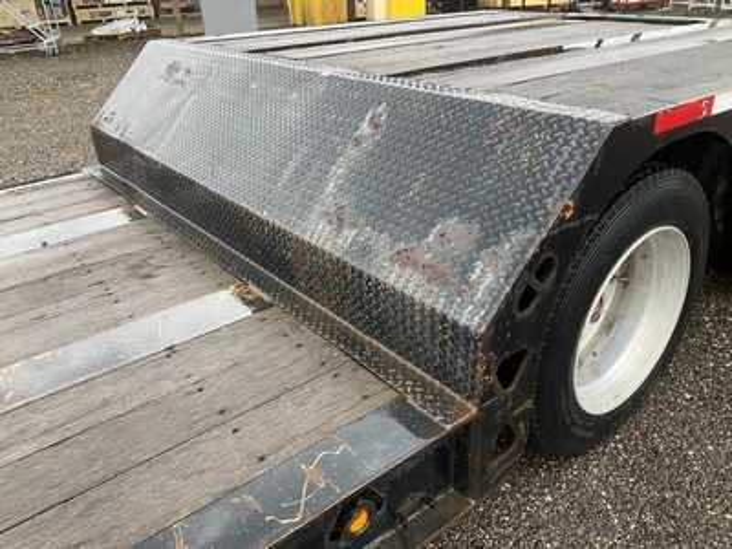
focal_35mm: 29
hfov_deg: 61.7
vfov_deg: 48.2
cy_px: 274
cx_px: 366
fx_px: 613
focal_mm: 3
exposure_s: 1/146
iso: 25
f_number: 1.8
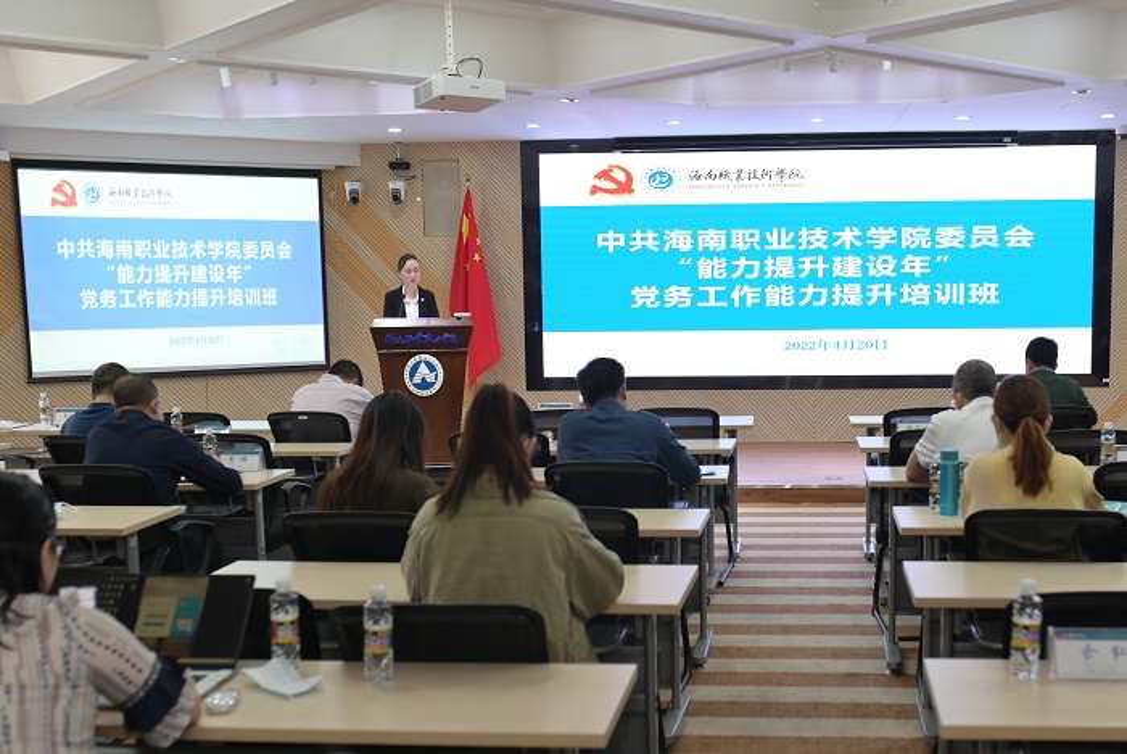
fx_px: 1097
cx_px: 564
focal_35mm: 35
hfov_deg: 54.4
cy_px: 377
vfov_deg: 37.9
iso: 720
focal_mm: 35
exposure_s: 1/125
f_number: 4
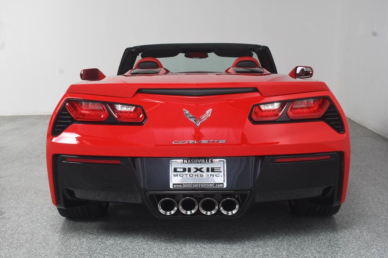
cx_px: 194
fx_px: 560
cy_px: 129
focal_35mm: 52
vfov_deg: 26.0
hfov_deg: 38.2
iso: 100
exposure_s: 1/160
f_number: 9
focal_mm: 35
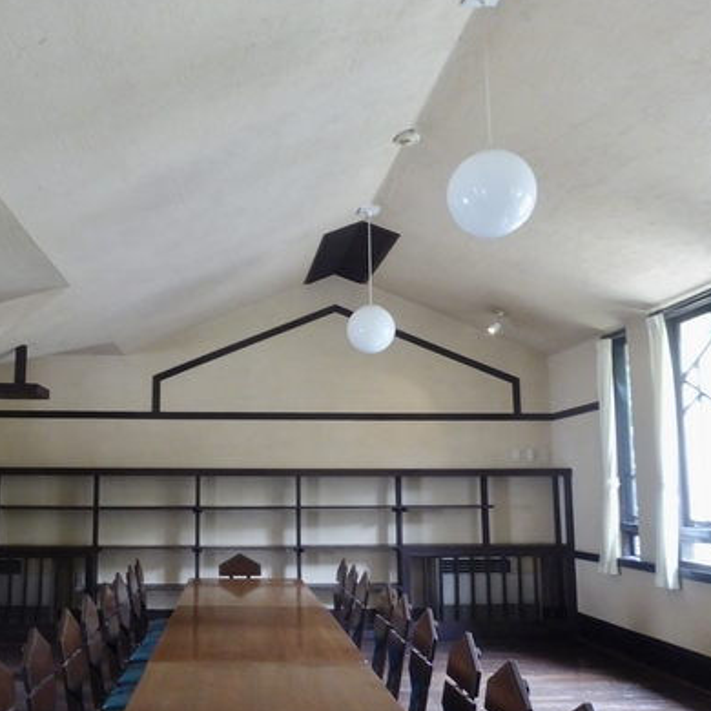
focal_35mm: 34
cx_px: 250
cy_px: 385
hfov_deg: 47.8
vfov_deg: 48.4
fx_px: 790
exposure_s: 1/20
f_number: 3.3
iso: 400
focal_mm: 4.3
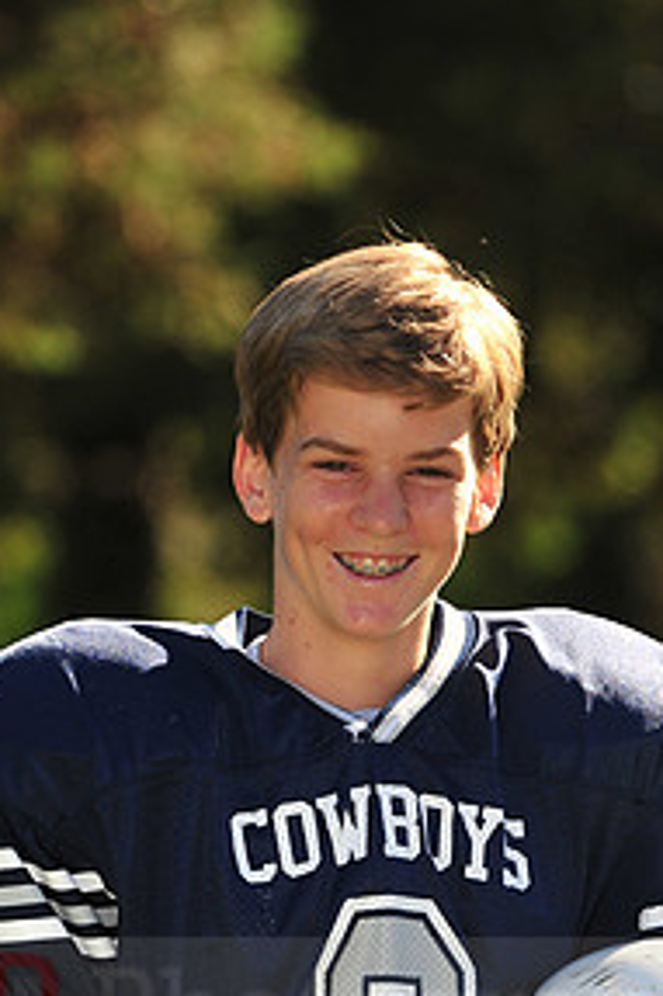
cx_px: 344
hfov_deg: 3.8
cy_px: 986
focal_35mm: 364
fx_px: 10067
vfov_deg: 5.7
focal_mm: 180
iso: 200
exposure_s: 1/800
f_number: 4.5
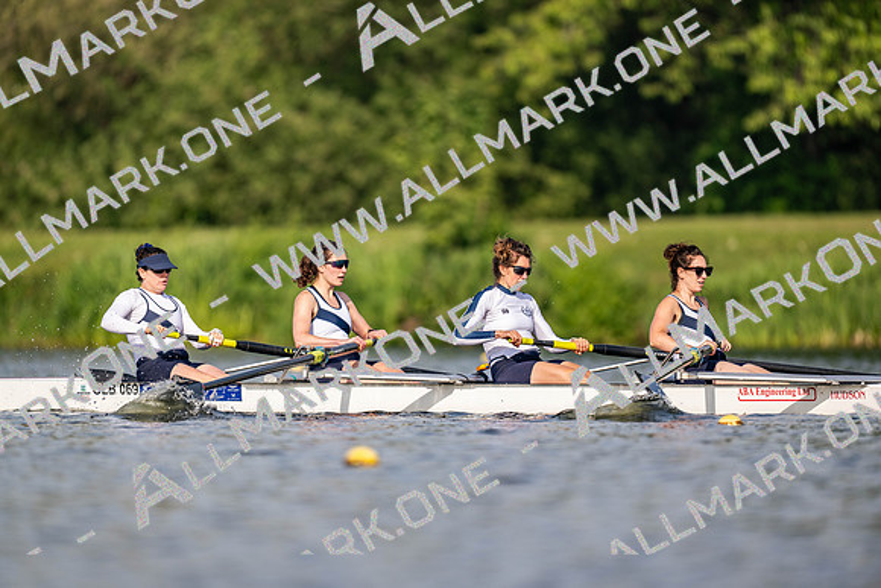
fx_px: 14686
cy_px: 294
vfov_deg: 2.3
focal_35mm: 600
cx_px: 440
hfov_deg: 3.4
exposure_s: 1/2500
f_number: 4
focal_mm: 600
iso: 280
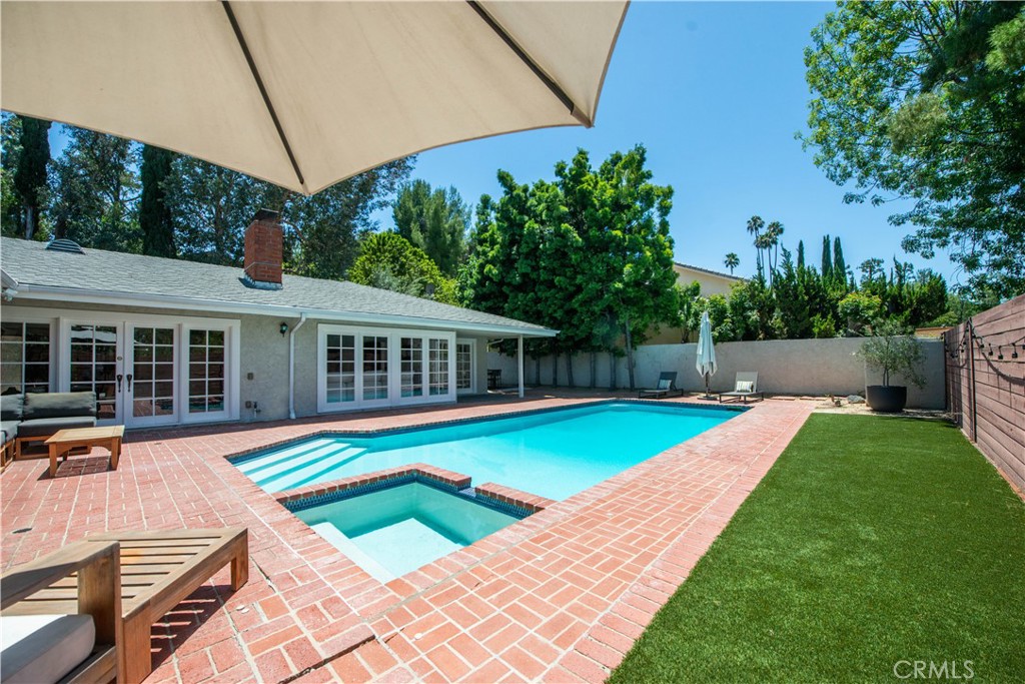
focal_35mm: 14
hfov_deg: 104.2
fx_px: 399
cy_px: 342
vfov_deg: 81.2
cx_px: 512
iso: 400
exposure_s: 1/2500
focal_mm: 14
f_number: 5.6
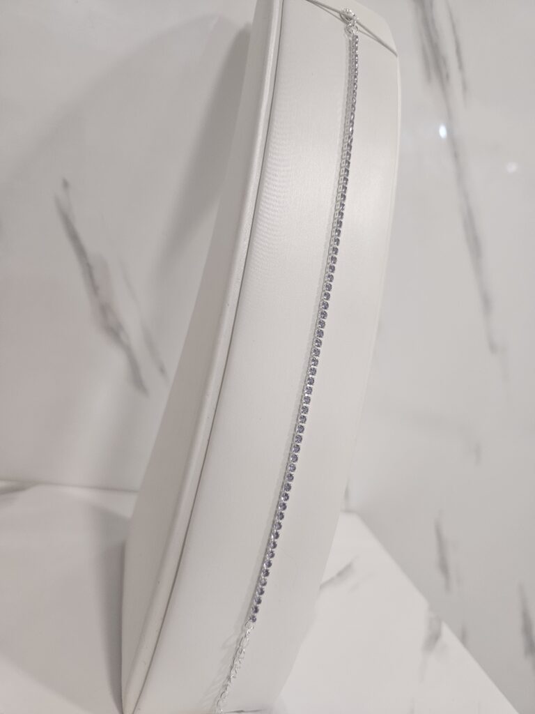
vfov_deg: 73.9
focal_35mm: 23
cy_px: 357
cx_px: 268
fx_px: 474
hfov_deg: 58.9
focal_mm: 5.4
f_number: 1.8
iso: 160
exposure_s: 1/100
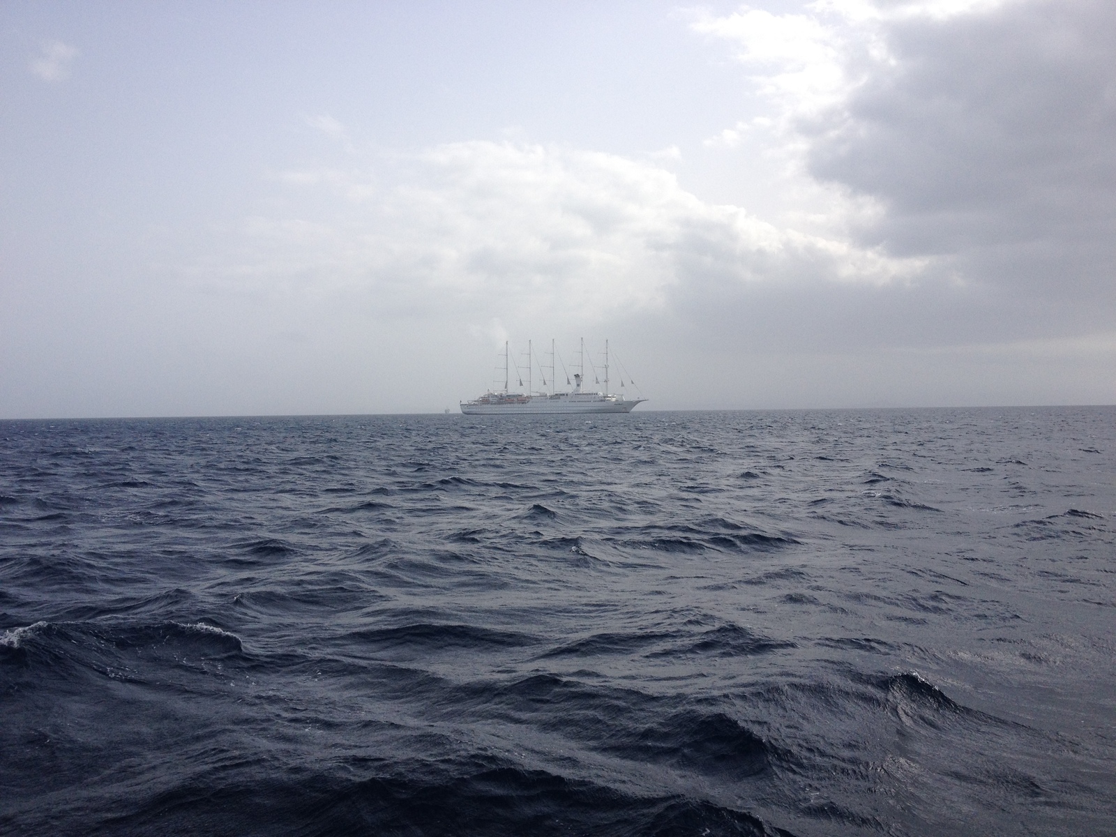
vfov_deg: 40.7
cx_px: 558
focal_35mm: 35
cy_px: 418
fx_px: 1128
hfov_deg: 52.6
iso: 64
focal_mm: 4.28
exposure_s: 1/2045
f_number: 2.4
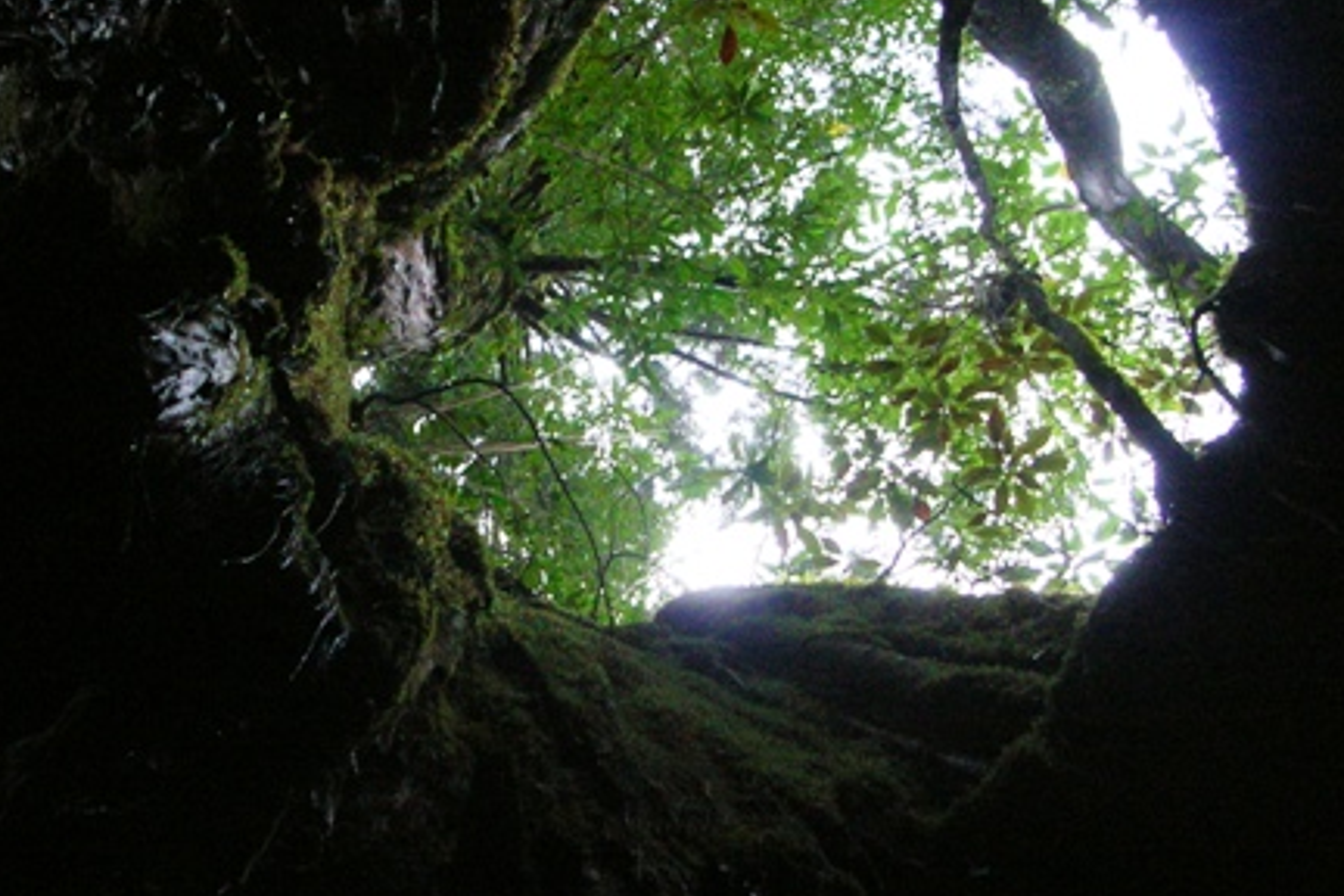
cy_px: 409
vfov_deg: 28.1
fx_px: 1792
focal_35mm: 48
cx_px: 560
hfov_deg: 41.0
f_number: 2.8
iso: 200
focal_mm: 5.8
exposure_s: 1/192
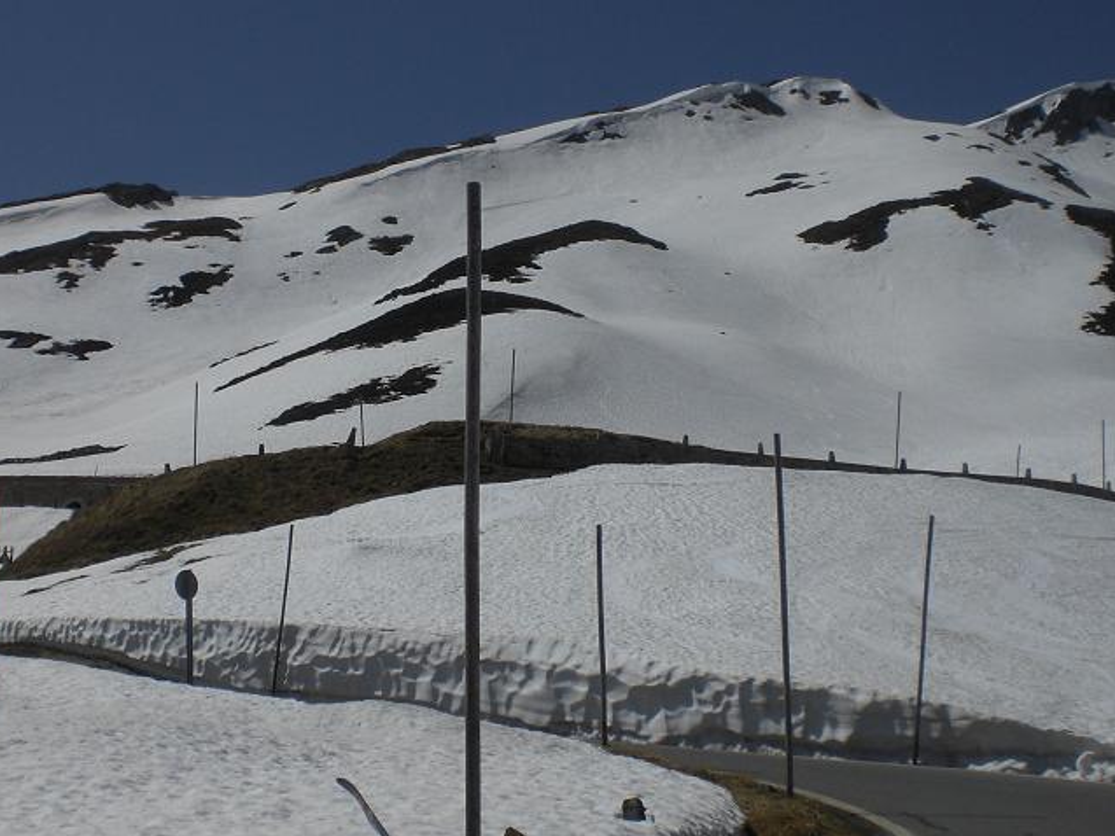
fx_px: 1772
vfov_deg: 26.6
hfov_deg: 34.7
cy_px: 465
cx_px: 397
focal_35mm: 55
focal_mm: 6.3
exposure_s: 1/1600
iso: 50
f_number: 4.4
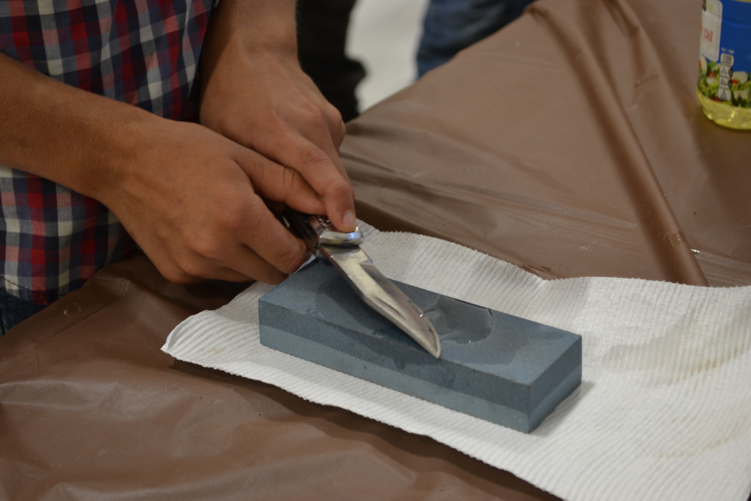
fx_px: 1721
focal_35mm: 82
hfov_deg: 24.6
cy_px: 250
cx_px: 376
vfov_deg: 16.6
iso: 400
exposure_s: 1/50
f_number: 5.6
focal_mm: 55
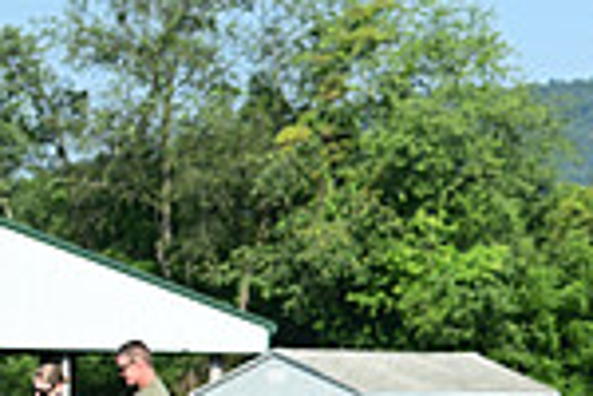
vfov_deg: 4.9
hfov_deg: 7.2
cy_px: 378
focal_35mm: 279
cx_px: 1103
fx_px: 4595
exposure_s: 1/767
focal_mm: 72
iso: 160
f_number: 5.6
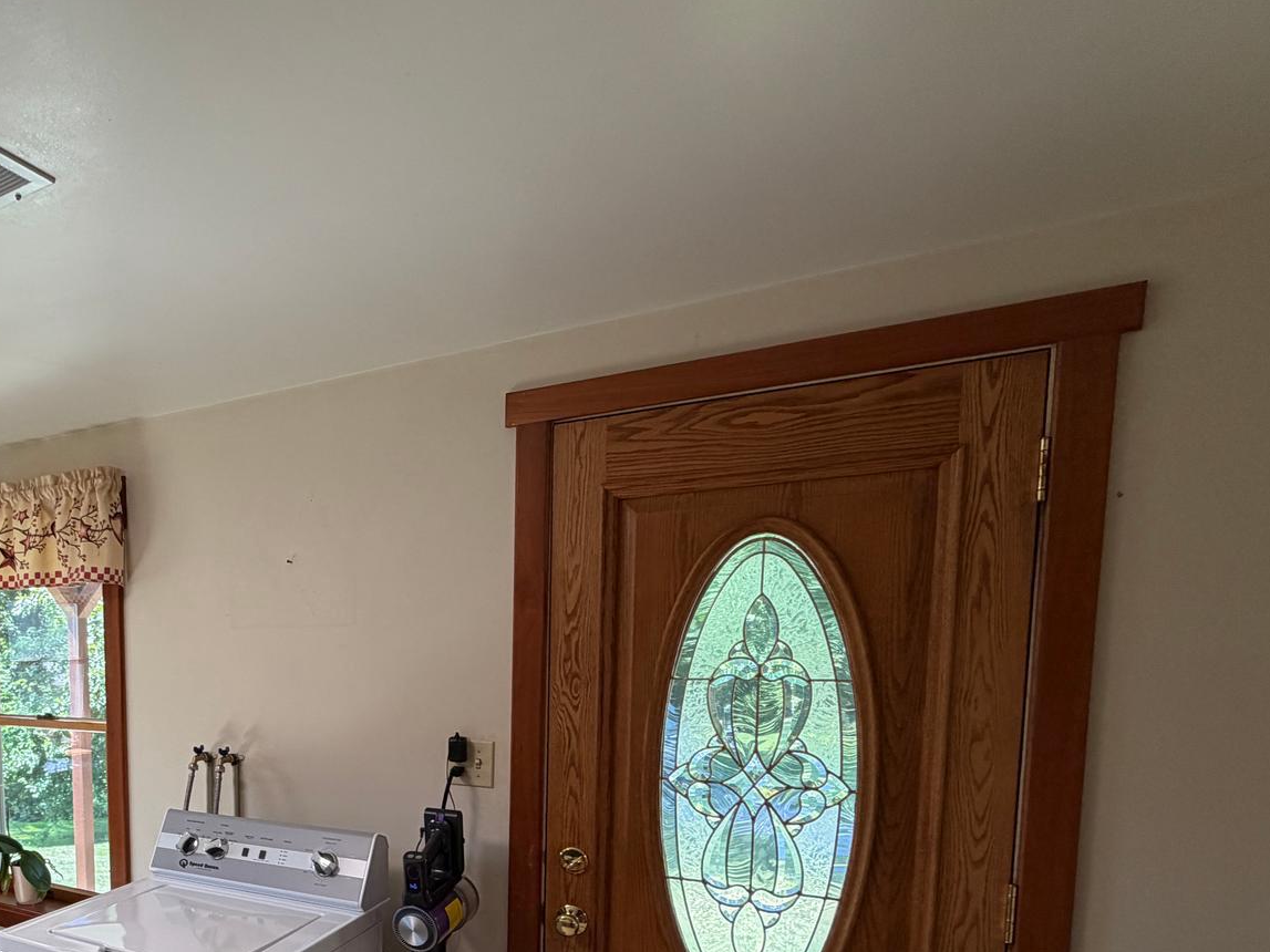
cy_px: 733
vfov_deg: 52.1
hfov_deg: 61.6
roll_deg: +1.8
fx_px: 917
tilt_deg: -5.7
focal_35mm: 25
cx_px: 197
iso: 125
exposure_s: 1/120
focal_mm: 2.22
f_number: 2.2
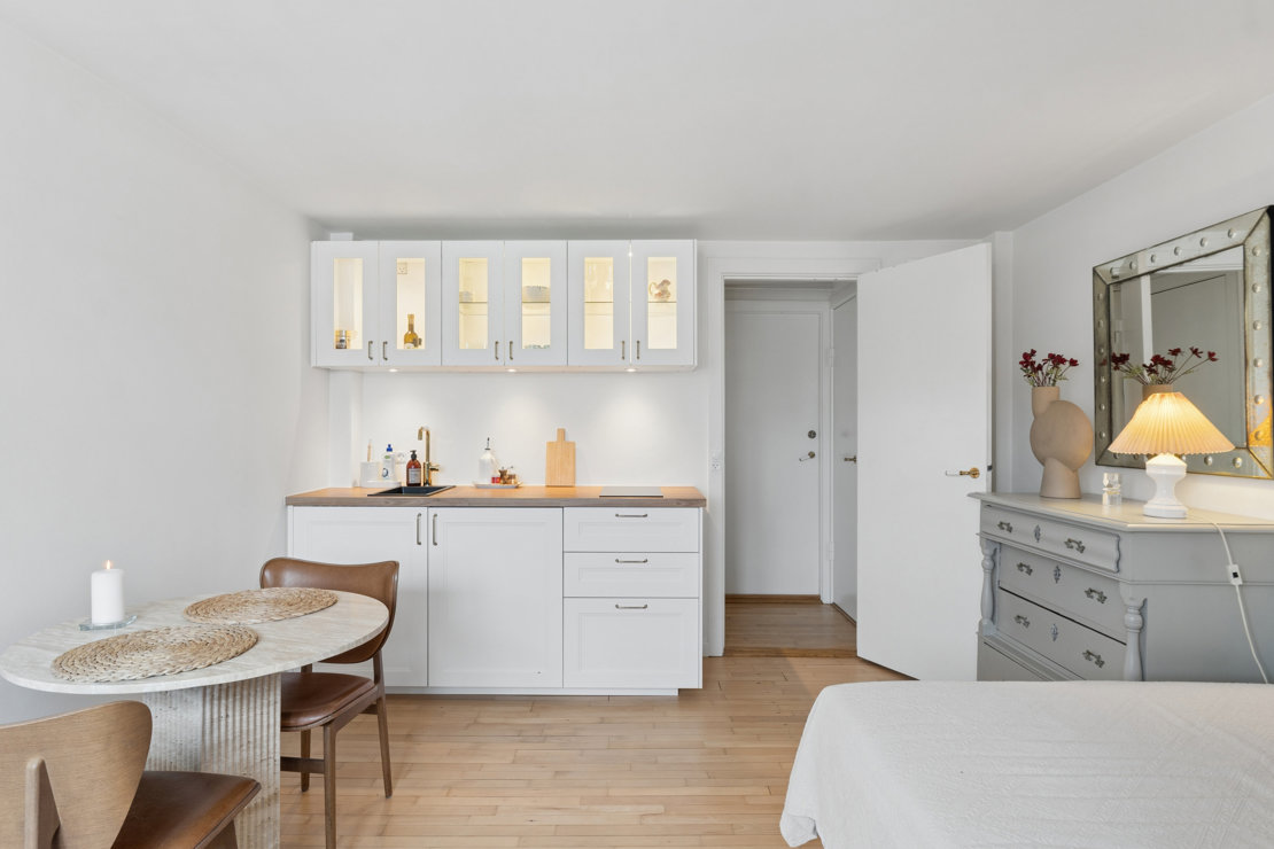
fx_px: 743
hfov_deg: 81.2
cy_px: 424
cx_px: 637
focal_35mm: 21
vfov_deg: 59.5
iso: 200
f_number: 8
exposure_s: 1/8
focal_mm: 14
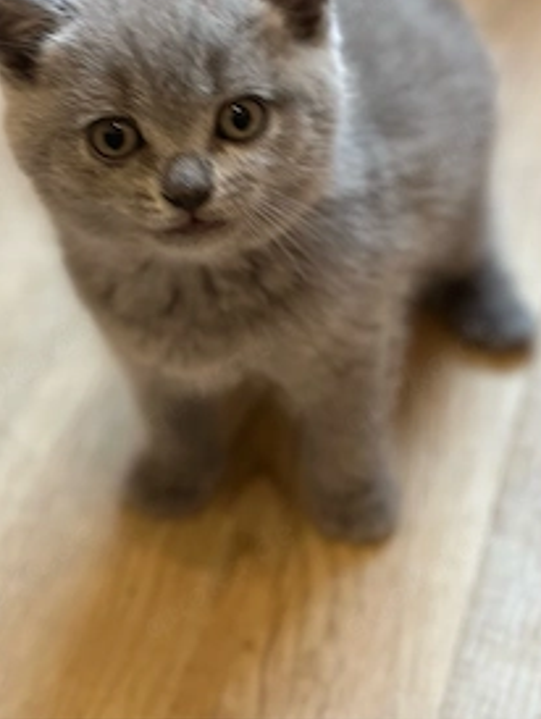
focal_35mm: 70
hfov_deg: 21.0
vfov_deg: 27.5
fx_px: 1456
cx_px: 276
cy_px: 199
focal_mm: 6.86
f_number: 1.78
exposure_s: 1/60
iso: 250
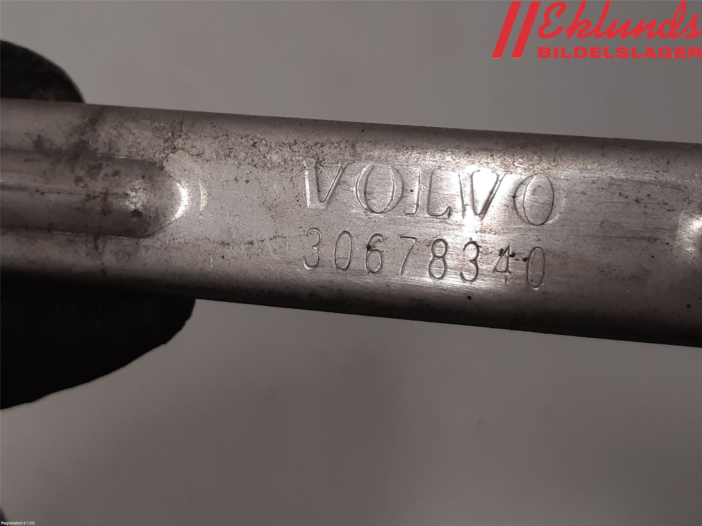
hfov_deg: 67.3
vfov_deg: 53.1
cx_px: 351
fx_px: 527
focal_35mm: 26
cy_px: 263
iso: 50
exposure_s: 1/50
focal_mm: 3.93
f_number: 1.7
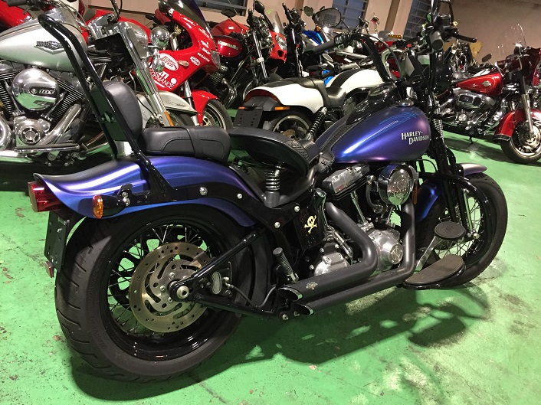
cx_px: 270
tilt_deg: -23.8
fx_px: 453
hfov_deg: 61.7
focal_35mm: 29
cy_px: 202
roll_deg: -11.2
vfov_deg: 48.2
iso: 200
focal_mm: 4.15
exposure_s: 1/30
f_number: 2.2
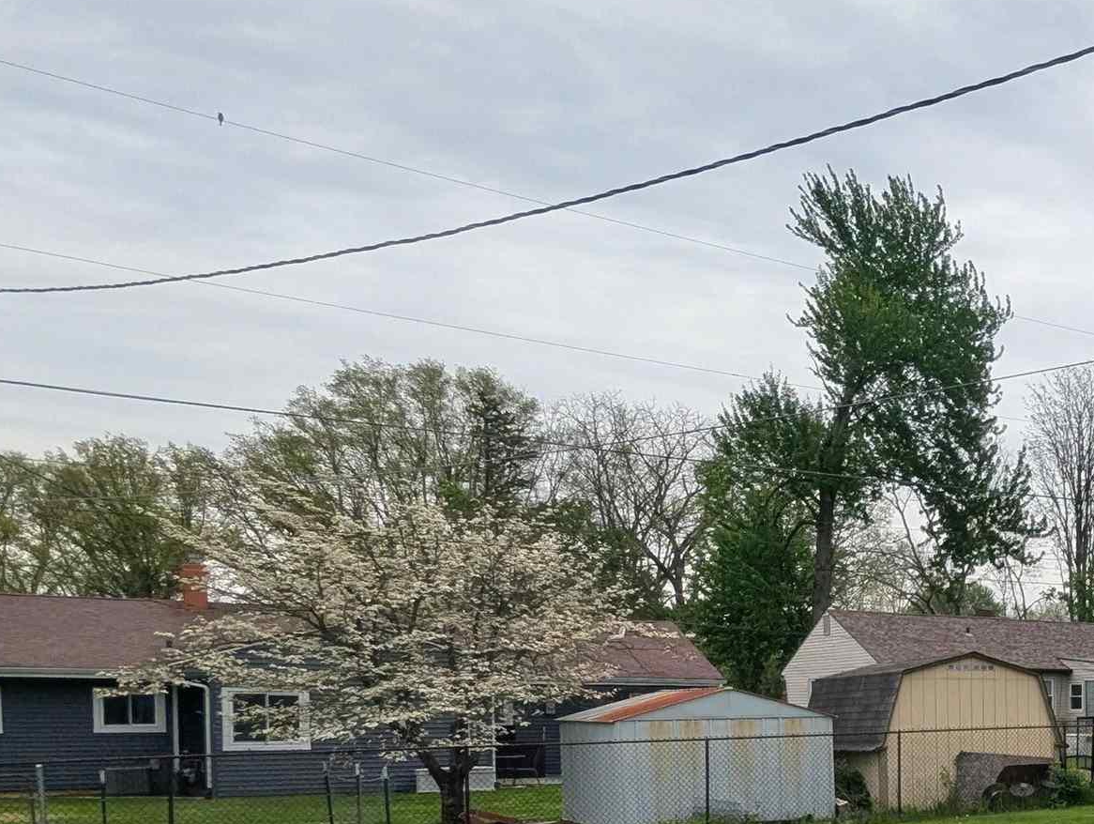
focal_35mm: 42
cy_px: 767
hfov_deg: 33.6
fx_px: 1329
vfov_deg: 32.4
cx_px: 1394
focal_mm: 2.35
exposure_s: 1/830
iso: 49
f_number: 2.2
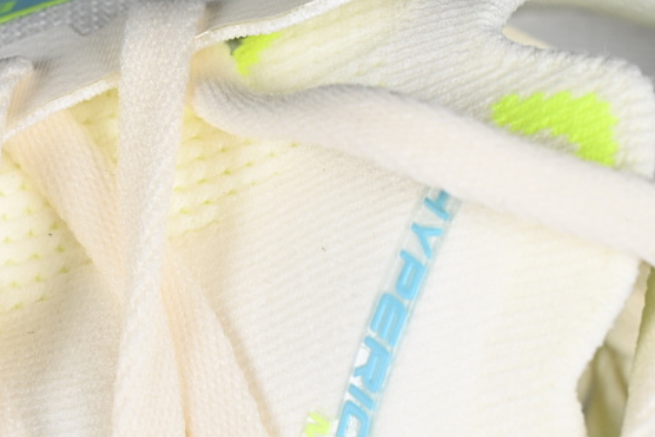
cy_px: 353
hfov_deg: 12.0
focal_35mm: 171
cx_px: 271
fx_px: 3111
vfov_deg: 8.0
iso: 160
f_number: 7.1
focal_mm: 50
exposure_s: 1/80
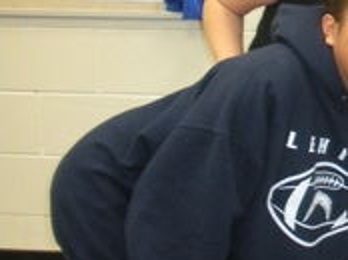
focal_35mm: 121
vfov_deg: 12.2
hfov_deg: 14.6
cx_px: 596
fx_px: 1215
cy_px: 82
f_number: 3.5
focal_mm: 6.3
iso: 400
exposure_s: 1/30
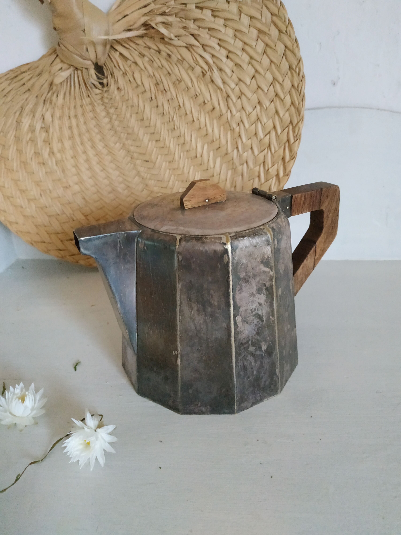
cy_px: 268
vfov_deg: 71.6
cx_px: 200
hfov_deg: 56.8
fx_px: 371
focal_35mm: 24
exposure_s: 1/17
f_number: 1.9
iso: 2000
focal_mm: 3.94
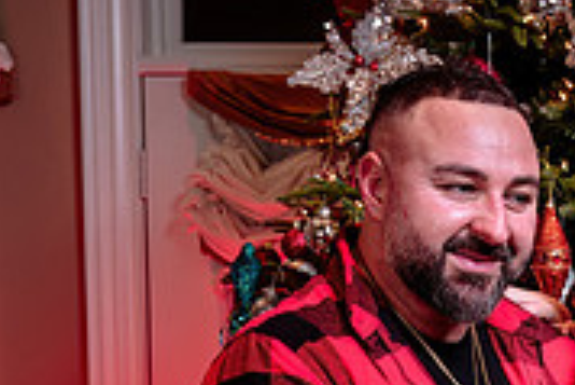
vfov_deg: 12.0
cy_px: 532
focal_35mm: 110
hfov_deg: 17.8
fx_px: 1758
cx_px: 672
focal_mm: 32.5
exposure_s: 1/60
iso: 200
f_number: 5
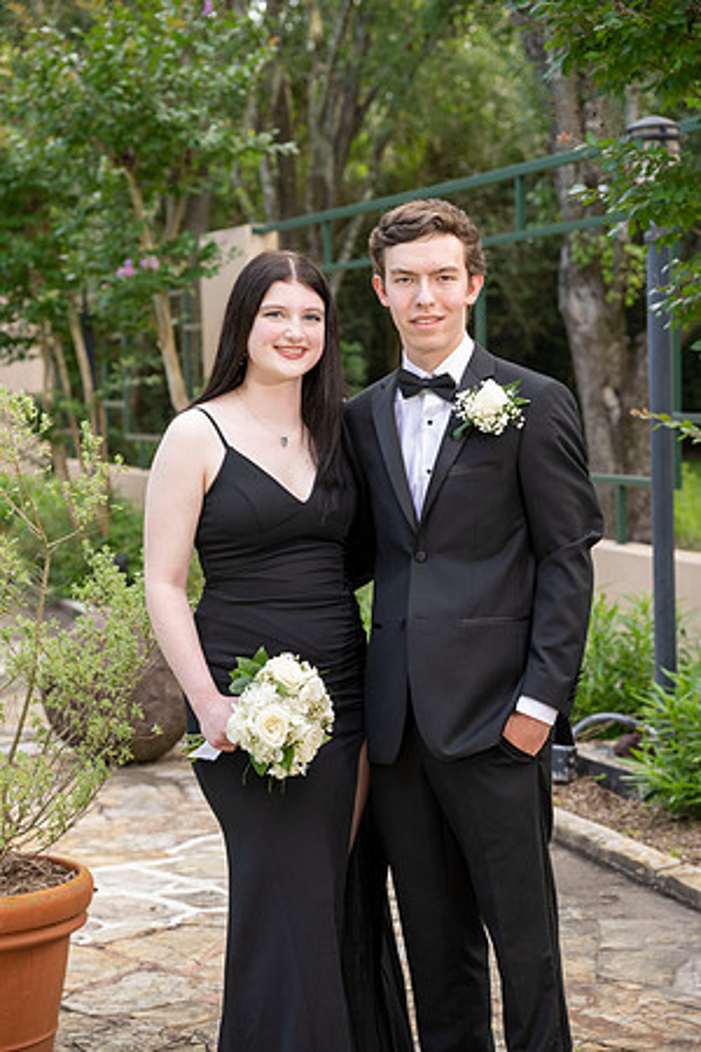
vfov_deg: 26.3
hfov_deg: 17.7
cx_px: 350
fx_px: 2249
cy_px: 526
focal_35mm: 77
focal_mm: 77
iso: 500
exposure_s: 1/200
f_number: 5
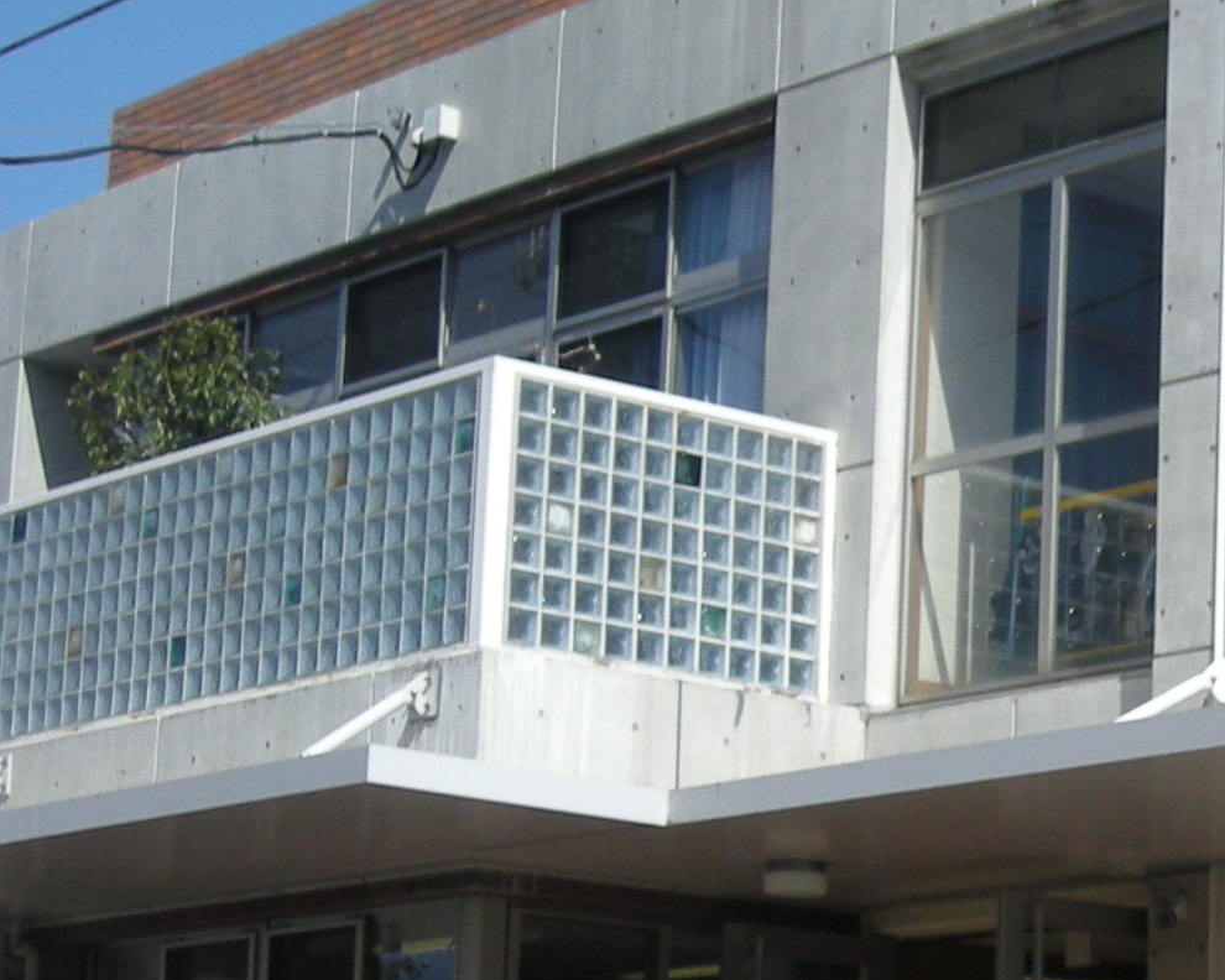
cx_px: 1424
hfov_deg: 17.4
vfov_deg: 14.5
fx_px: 3843
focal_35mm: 106
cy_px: 690
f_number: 5.7
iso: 50
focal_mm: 5.7
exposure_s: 1/259
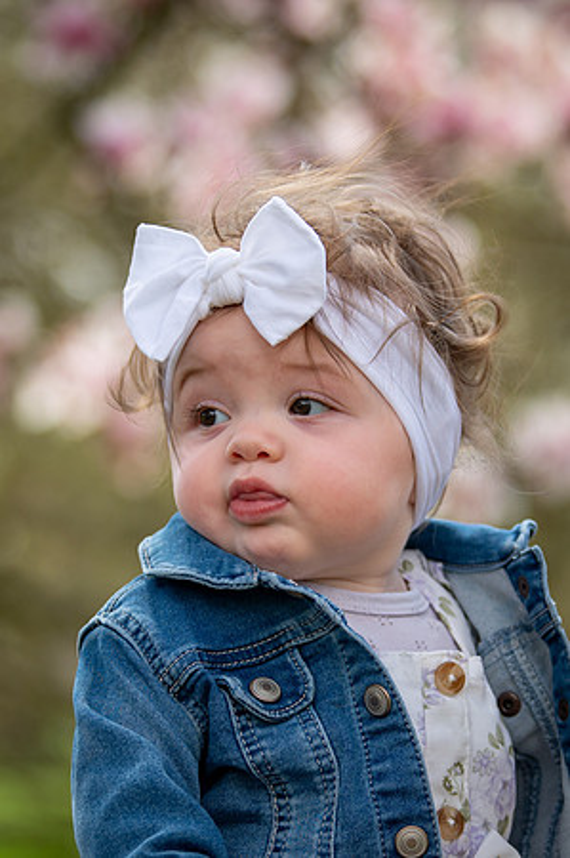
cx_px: 326
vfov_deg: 11.2
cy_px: 598
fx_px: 4378
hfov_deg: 7.4
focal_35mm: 184
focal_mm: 86
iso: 320
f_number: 2.8
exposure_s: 1/1600
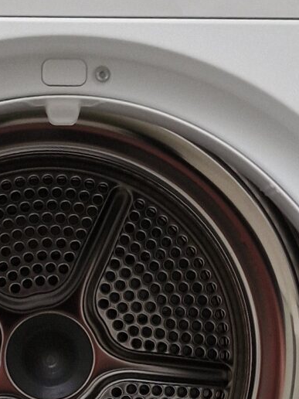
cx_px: 39
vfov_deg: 16.9
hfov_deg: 12.9
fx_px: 1313
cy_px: 393
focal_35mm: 114
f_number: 1.8
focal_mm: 6.4
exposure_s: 1/100
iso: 160
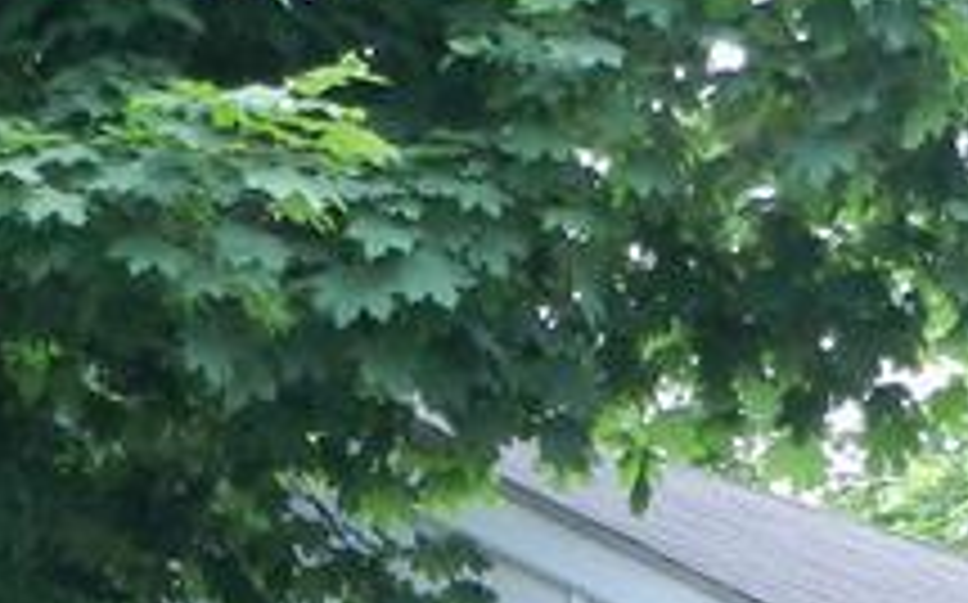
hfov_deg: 9.2
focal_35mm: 227
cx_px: 126
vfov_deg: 5.6
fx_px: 5984
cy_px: 1372
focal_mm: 8.2
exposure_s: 1/100
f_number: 4.2
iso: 160
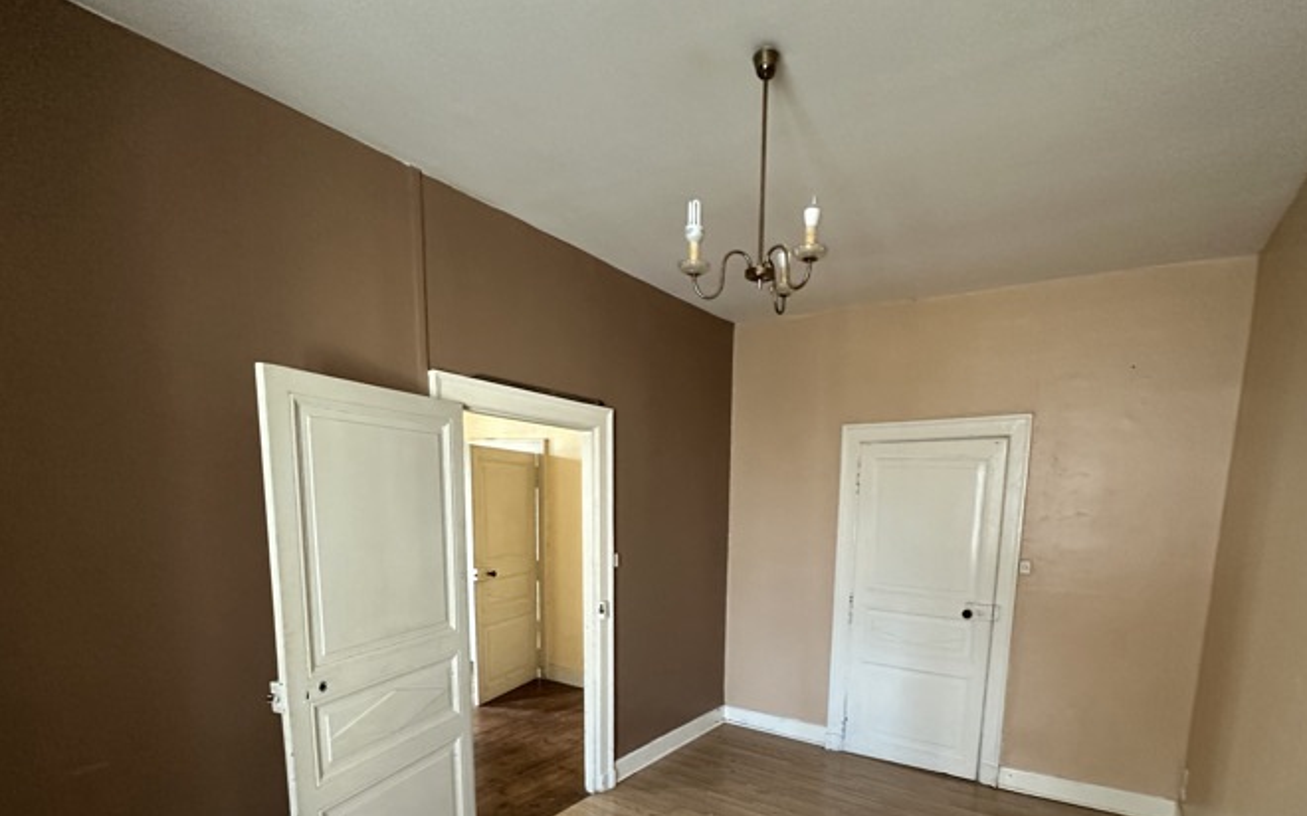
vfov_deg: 62.0
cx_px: 713
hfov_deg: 90.9
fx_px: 641
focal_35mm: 18
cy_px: 592
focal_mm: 2.22
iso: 500
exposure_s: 1/60
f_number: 2.2
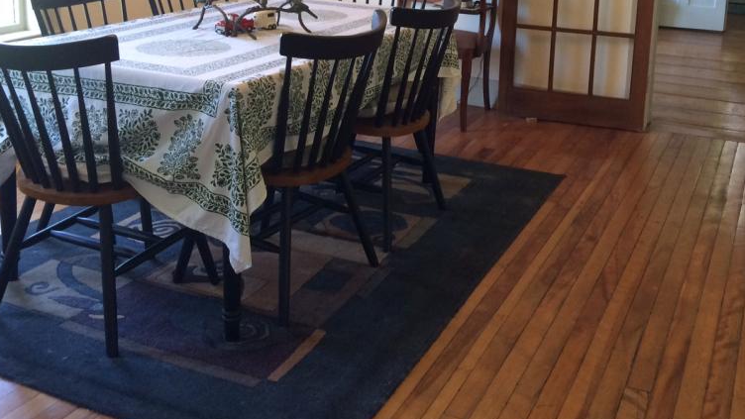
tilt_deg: -12.2
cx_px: 420
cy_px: 46
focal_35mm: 43
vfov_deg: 26.8
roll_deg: -0.4
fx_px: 849
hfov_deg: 47.2
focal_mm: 4.15
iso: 100
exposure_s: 1/30
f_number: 2.2
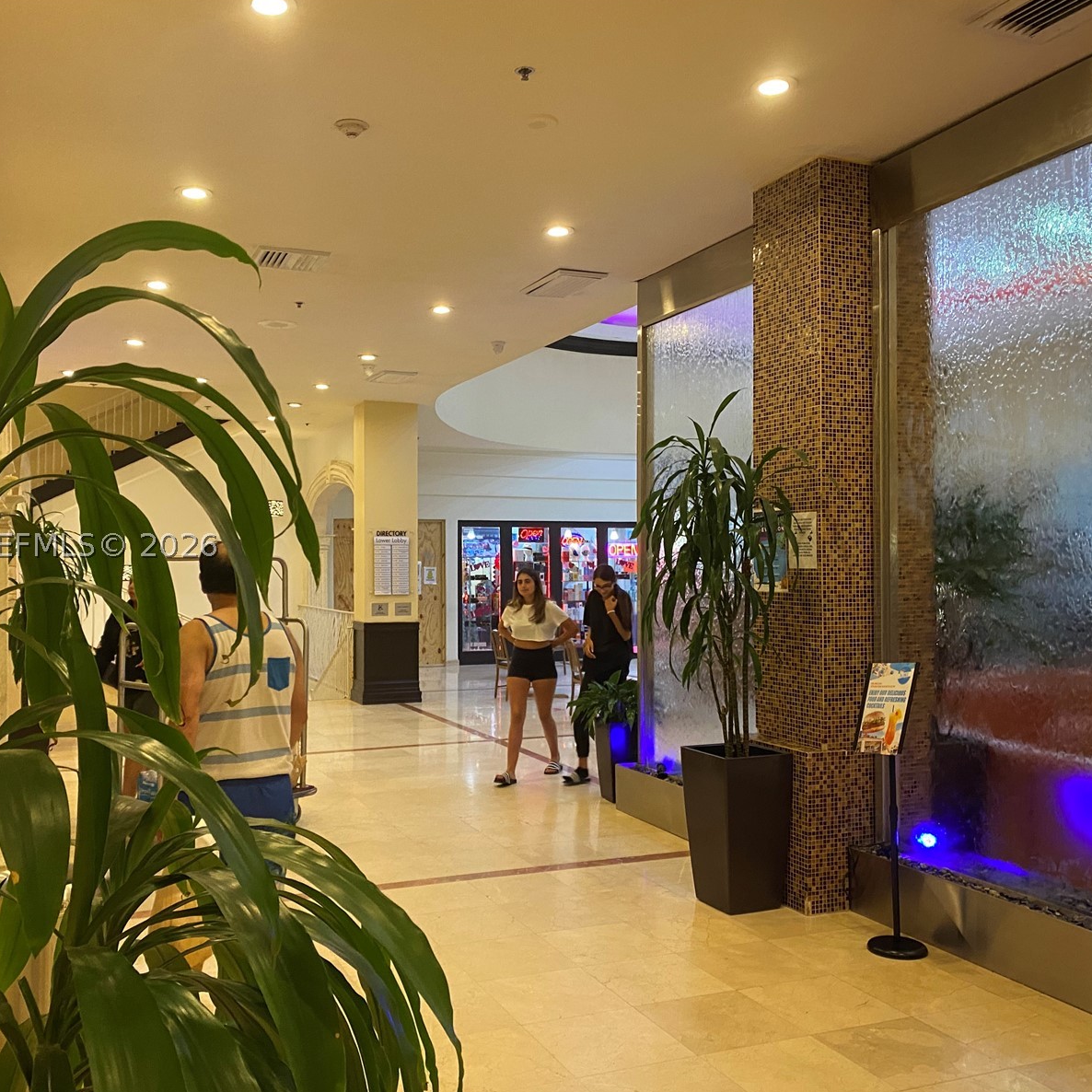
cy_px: 545
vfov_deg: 52.5
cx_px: 500
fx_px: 1106
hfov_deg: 52.5
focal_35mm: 31
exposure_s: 1/60
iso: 320
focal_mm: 4.25
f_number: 1.8
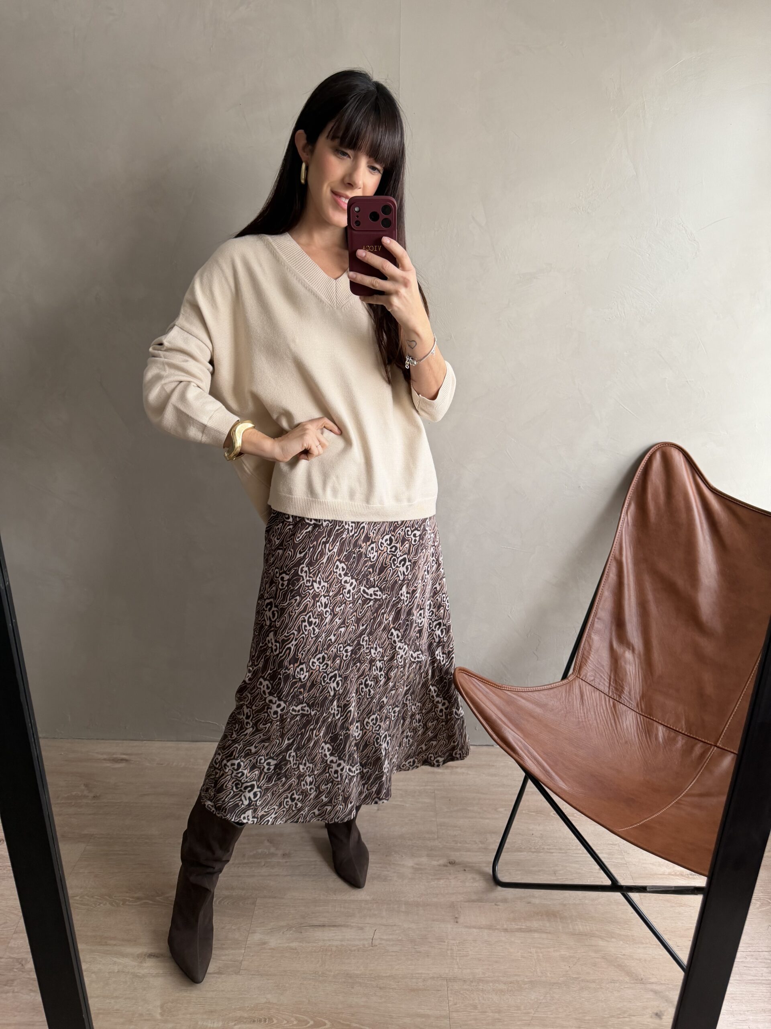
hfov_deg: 56.8
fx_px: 713
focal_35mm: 24
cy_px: 514
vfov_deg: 71.6
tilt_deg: -27.4
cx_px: 386
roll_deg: -0.6
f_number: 1.78
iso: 200
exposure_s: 1/81
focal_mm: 6.76
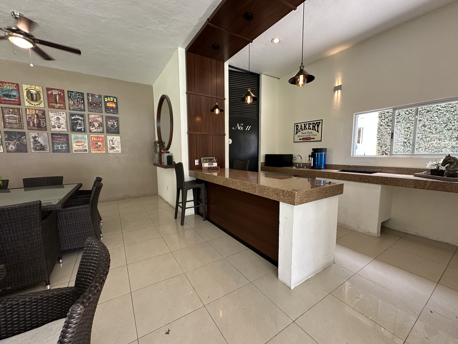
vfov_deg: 85.7
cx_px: 229
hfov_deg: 102.1
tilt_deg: -6.7
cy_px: 172
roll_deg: -0.1
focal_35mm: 14
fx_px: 185
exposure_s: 1/99
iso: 160
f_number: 2.2
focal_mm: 2.22
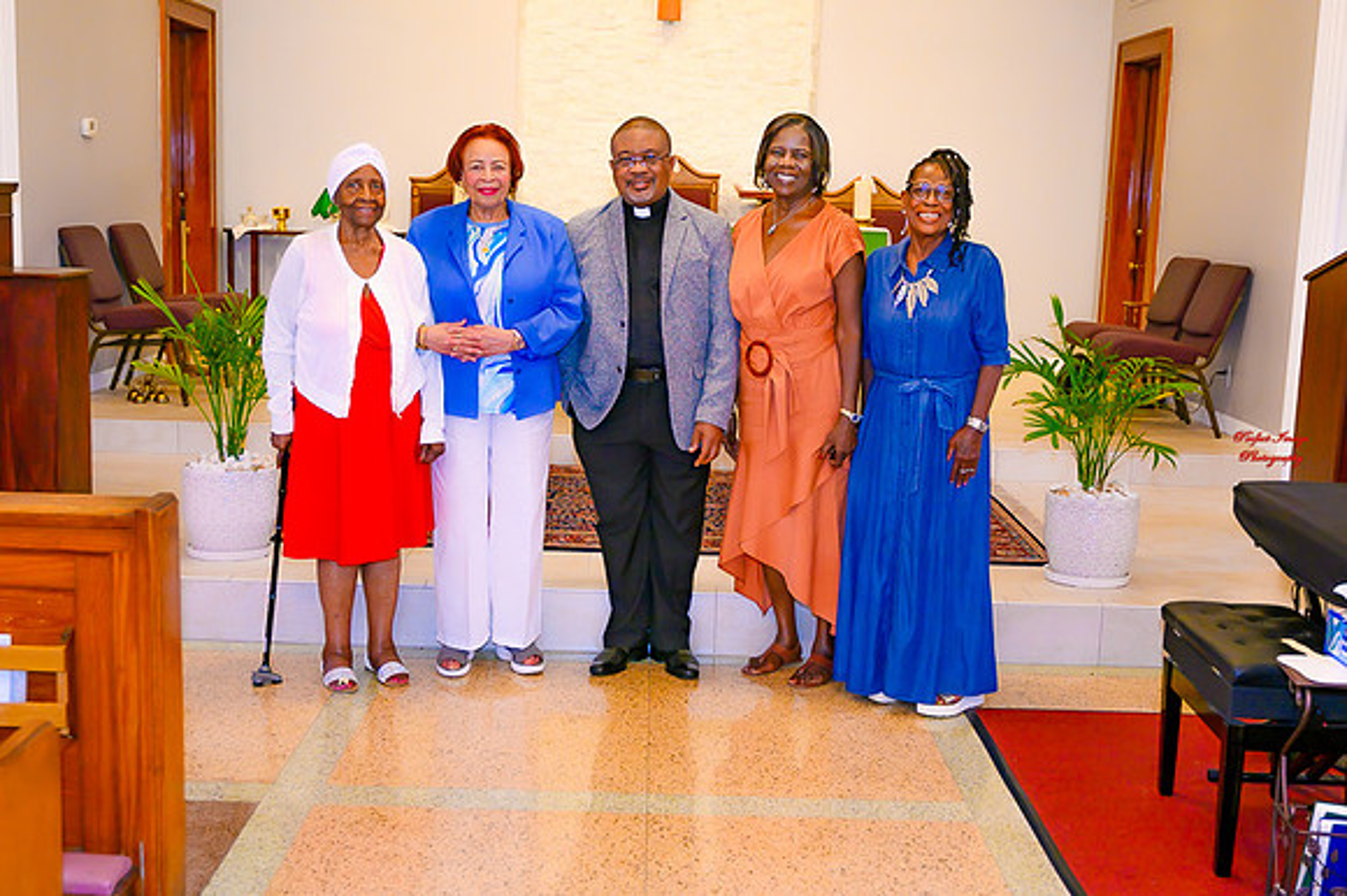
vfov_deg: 31.9
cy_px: 448
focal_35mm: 42
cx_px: 674
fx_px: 1571
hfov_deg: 46.4
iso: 72
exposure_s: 1/50
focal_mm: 28
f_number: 2.8
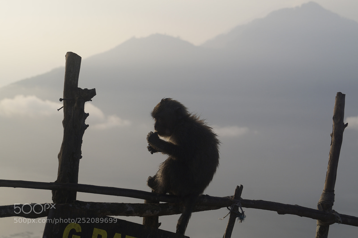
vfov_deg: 16.5
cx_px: 179
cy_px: 119
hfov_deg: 24.6
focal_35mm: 82
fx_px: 820
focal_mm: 55
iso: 100
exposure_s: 1/250
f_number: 7.1
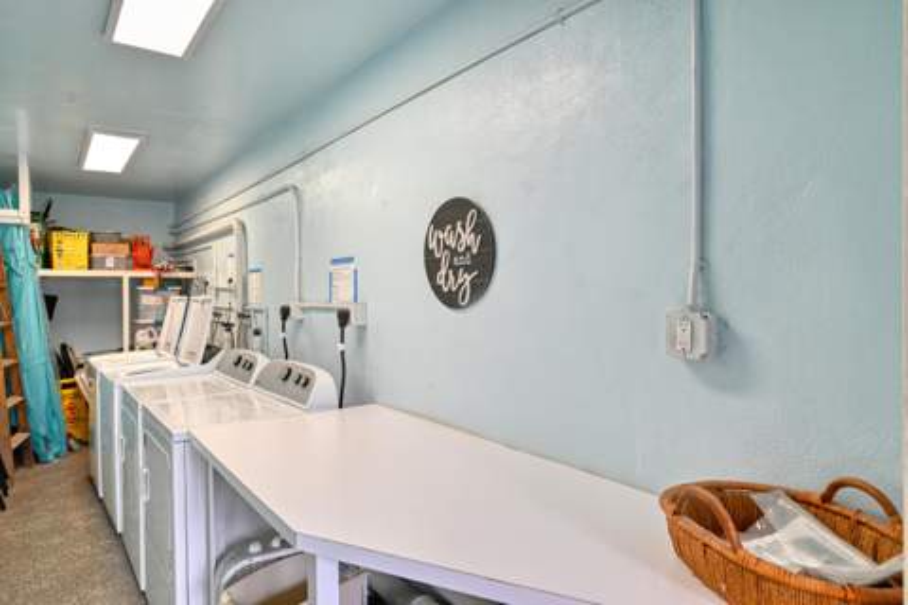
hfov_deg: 82.6
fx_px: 517
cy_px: 302
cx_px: 454
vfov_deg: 60.7
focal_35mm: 20
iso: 160
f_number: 7.1
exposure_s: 1/15
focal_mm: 20.5
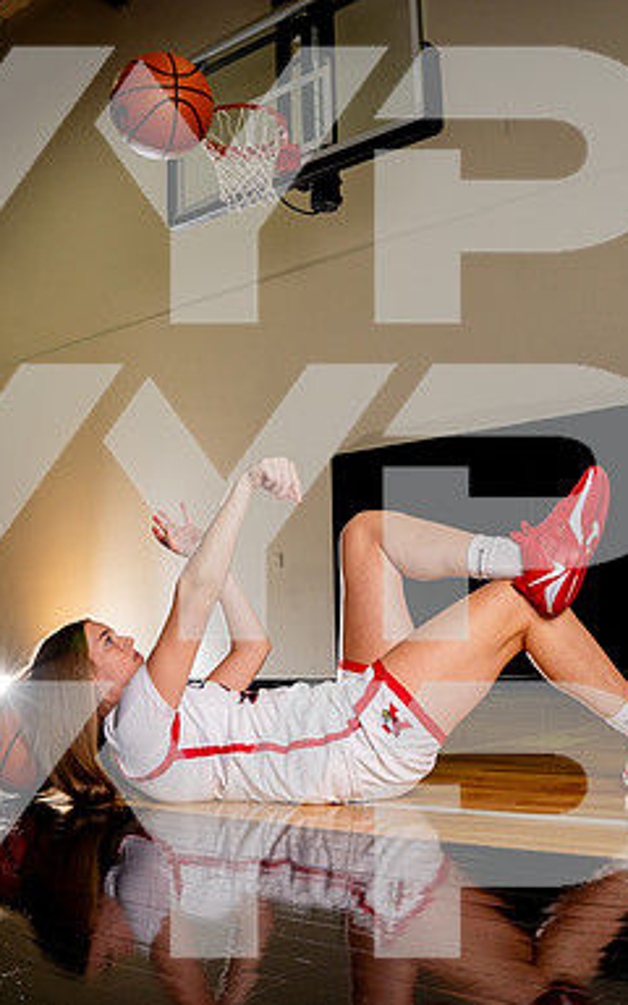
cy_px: 504
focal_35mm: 37
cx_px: 332
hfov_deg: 34.4
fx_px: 1013
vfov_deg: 52.7
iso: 640
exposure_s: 1/200
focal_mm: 24
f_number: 8
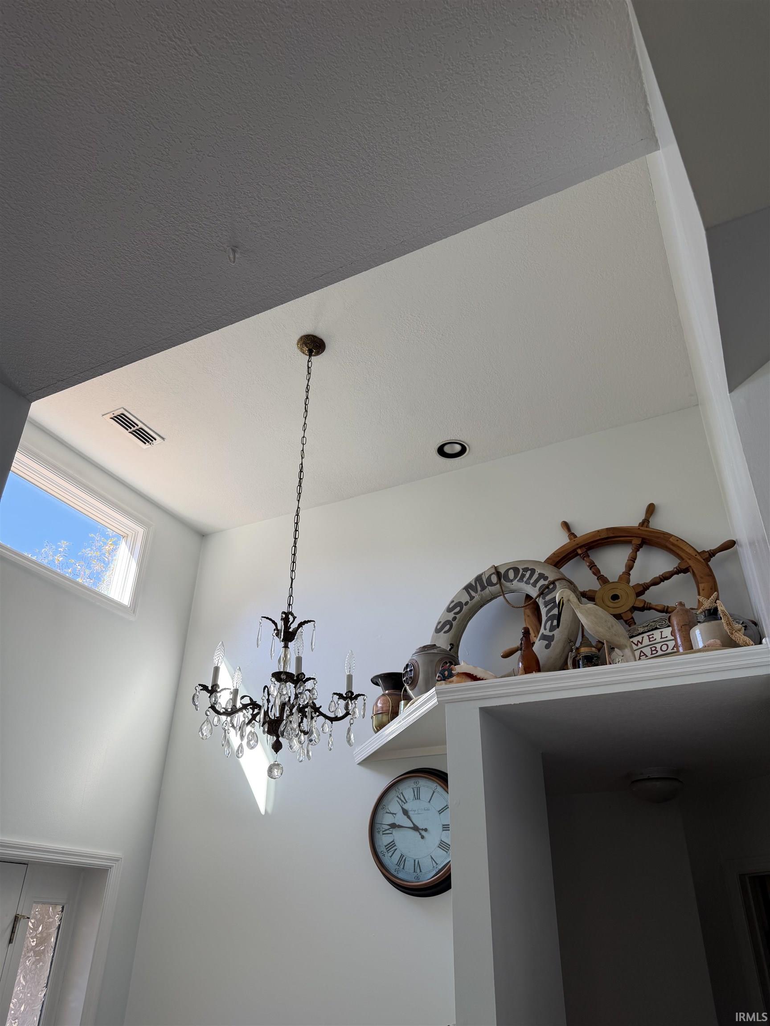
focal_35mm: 24
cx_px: 385
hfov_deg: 56.8
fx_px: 712
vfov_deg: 71.6
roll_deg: -1.3
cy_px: 513
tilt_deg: +29.5
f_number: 1.78
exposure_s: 1/145
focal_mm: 6.76
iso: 50
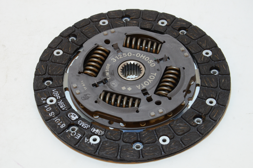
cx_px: 126
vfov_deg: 14.6
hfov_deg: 22.0
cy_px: 84
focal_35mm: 93
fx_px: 652
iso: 1600
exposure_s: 1/50
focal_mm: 62
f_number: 13
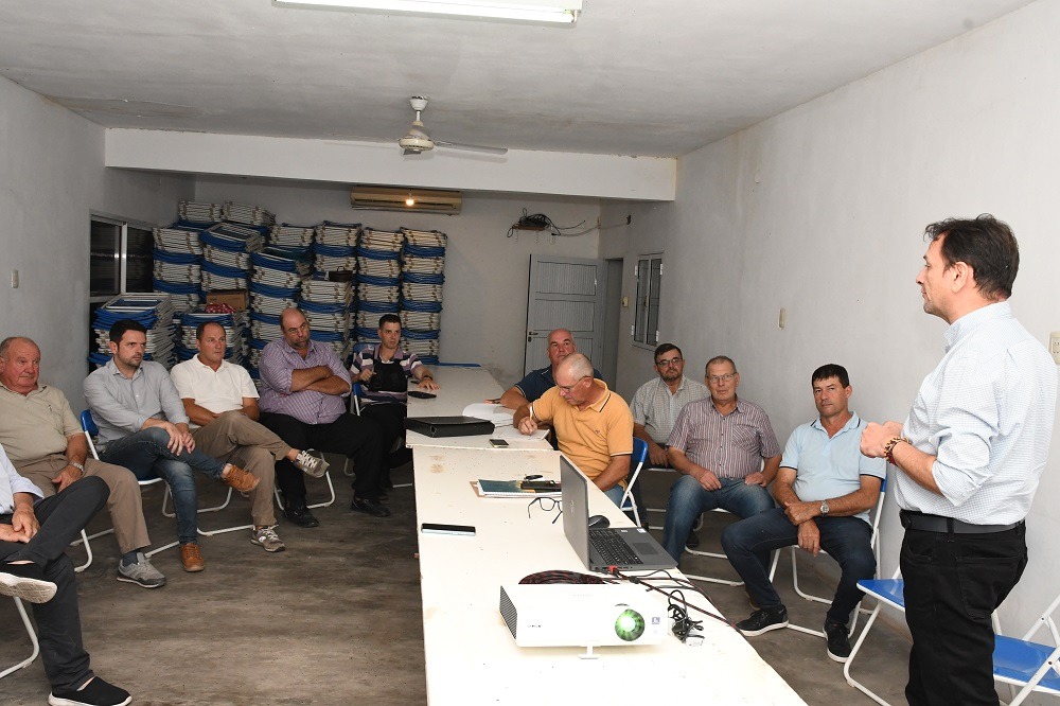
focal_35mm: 30
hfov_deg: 61.9
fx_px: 883
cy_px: 353
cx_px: 530
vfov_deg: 43.6
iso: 2000
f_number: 10
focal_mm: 20
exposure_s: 1/250
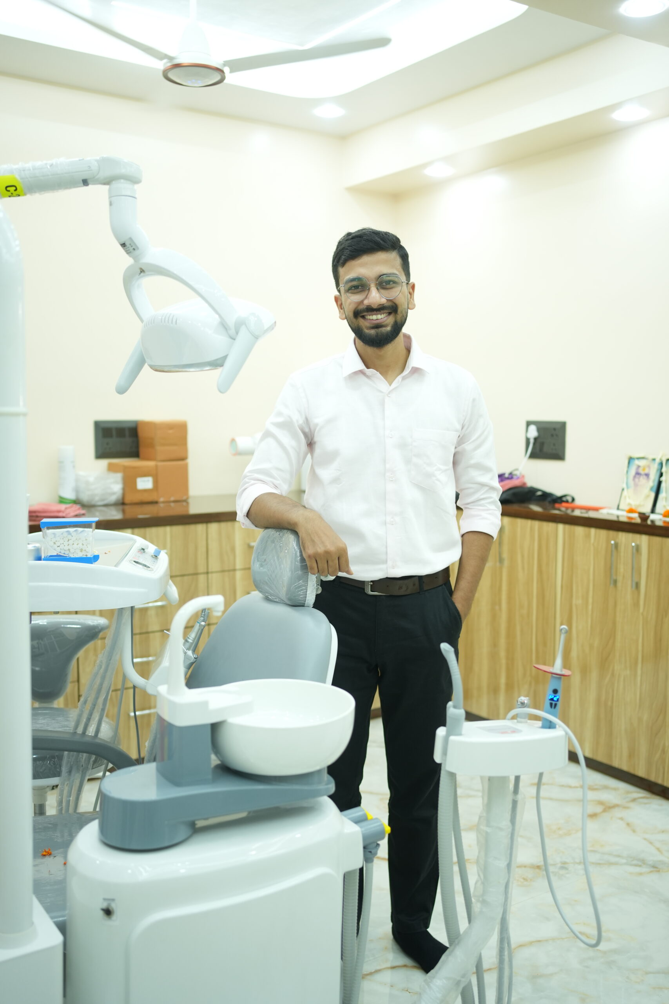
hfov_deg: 37.9
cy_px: 502
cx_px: 334
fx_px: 975
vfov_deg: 54.4
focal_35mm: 35
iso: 640
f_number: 2.5
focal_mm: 35
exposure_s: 1/200
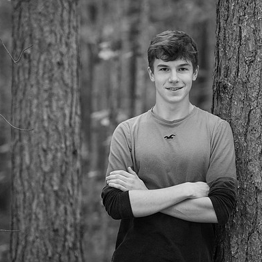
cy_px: 131
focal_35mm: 149
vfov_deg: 11.7
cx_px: 184
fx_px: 1276
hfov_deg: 11.7
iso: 800
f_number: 2.8
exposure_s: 1/200
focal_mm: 116
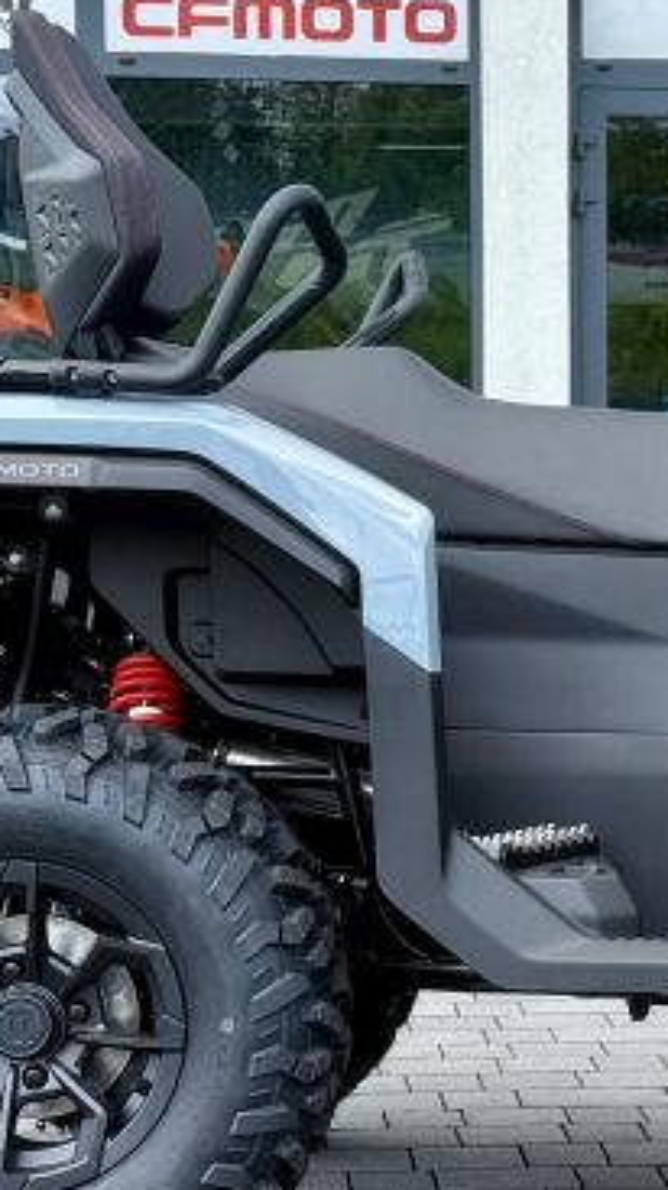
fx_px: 3596
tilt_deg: -4.0
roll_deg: -0.5
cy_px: 626
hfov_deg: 10.5
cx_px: 769
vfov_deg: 18.8
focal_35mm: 114
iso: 80
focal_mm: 6.76
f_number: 1.78
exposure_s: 1/1116
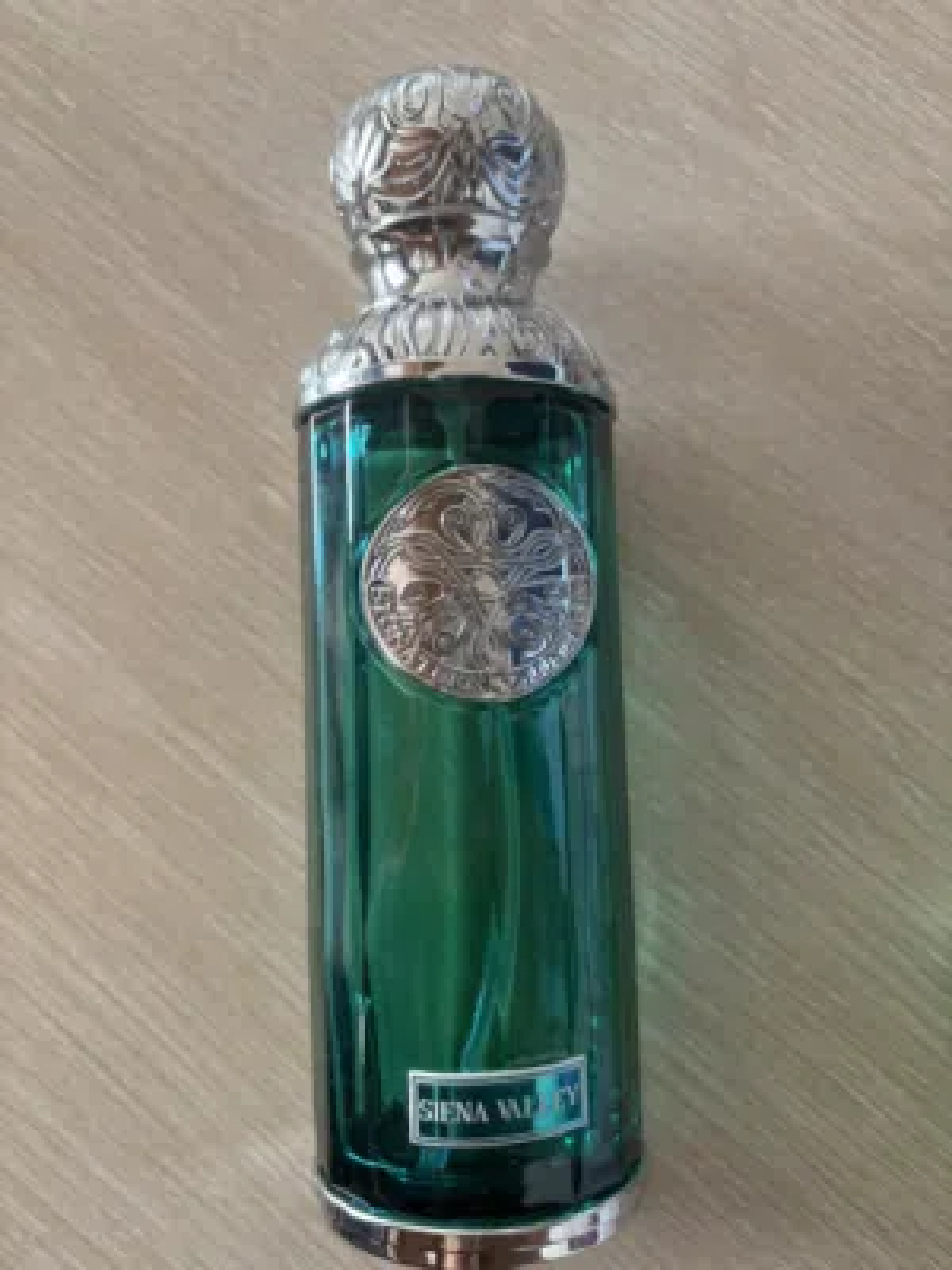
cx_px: 476
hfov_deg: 53.1
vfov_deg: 67.3
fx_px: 953
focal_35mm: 26
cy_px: 635
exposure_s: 1/60
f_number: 1.6
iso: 250
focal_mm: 5.96
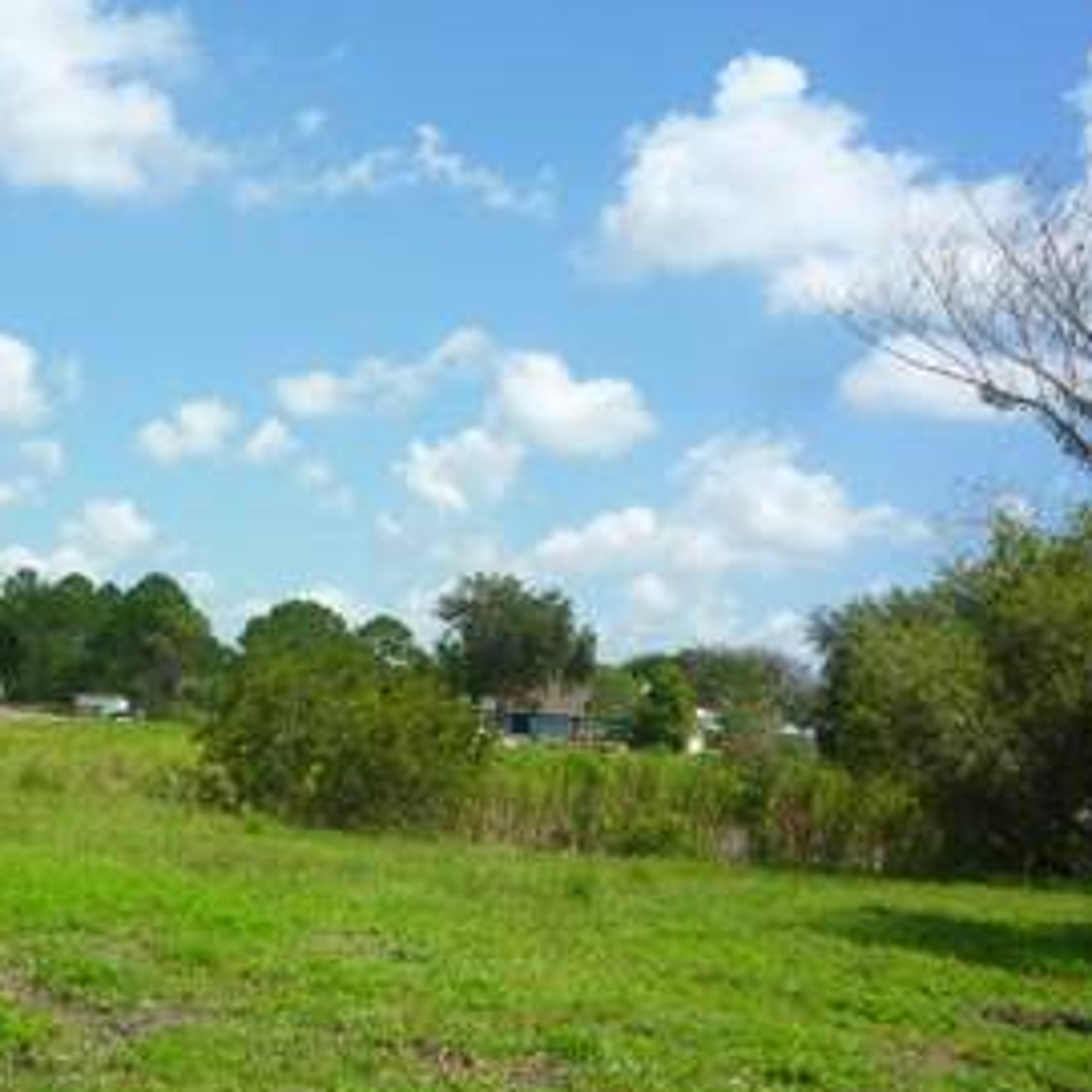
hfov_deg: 35.5
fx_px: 1677
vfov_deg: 35.9
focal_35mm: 47
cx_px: 310
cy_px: 653
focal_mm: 5.2
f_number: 5.6
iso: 100
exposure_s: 1/400
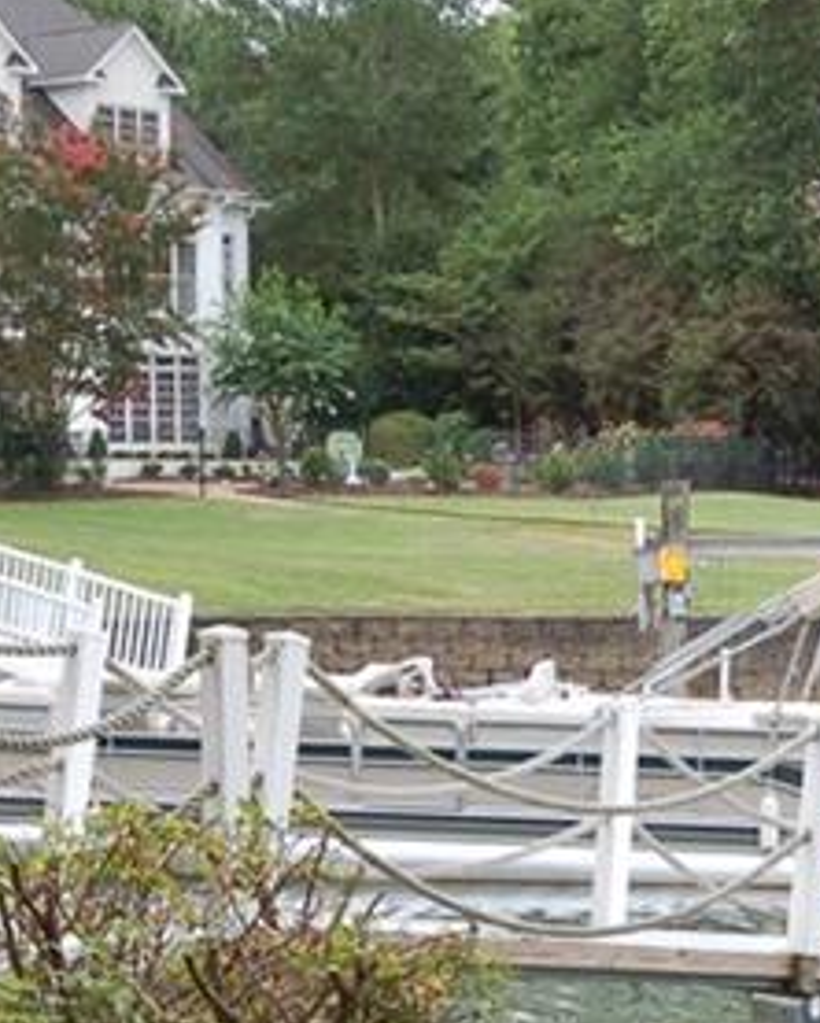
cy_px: 997
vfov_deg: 18.0
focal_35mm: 104
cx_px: 639
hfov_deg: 14.7
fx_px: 3151
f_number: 6.3
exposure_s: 1/160
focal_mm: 20
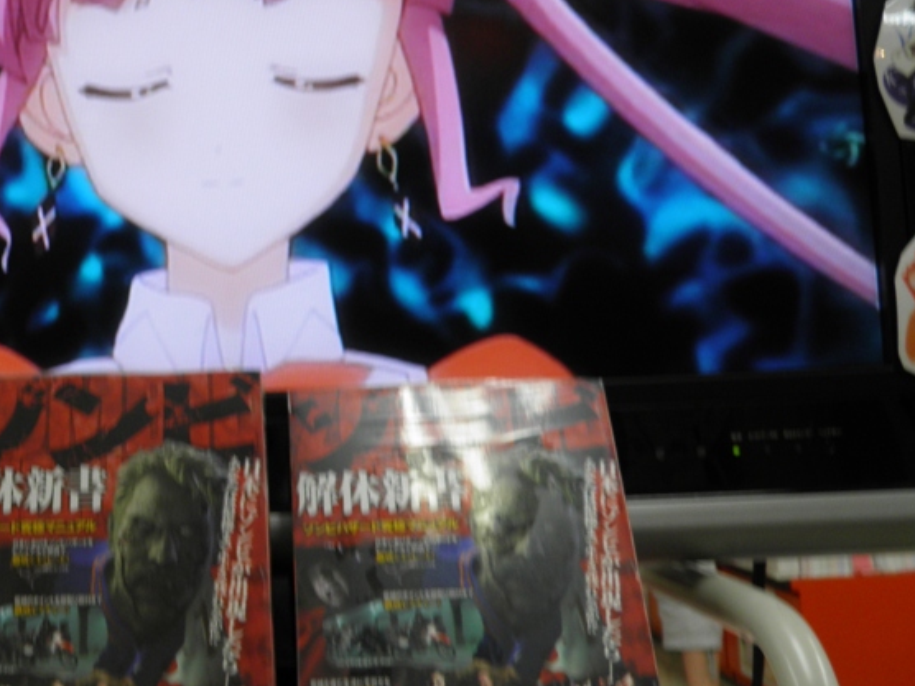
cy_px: 202
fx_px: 1427
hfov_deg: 33.7
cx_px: 92
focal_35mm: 54
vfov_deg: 26.8
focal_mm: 4.9
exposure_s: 1/40
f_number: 2.8
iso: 50
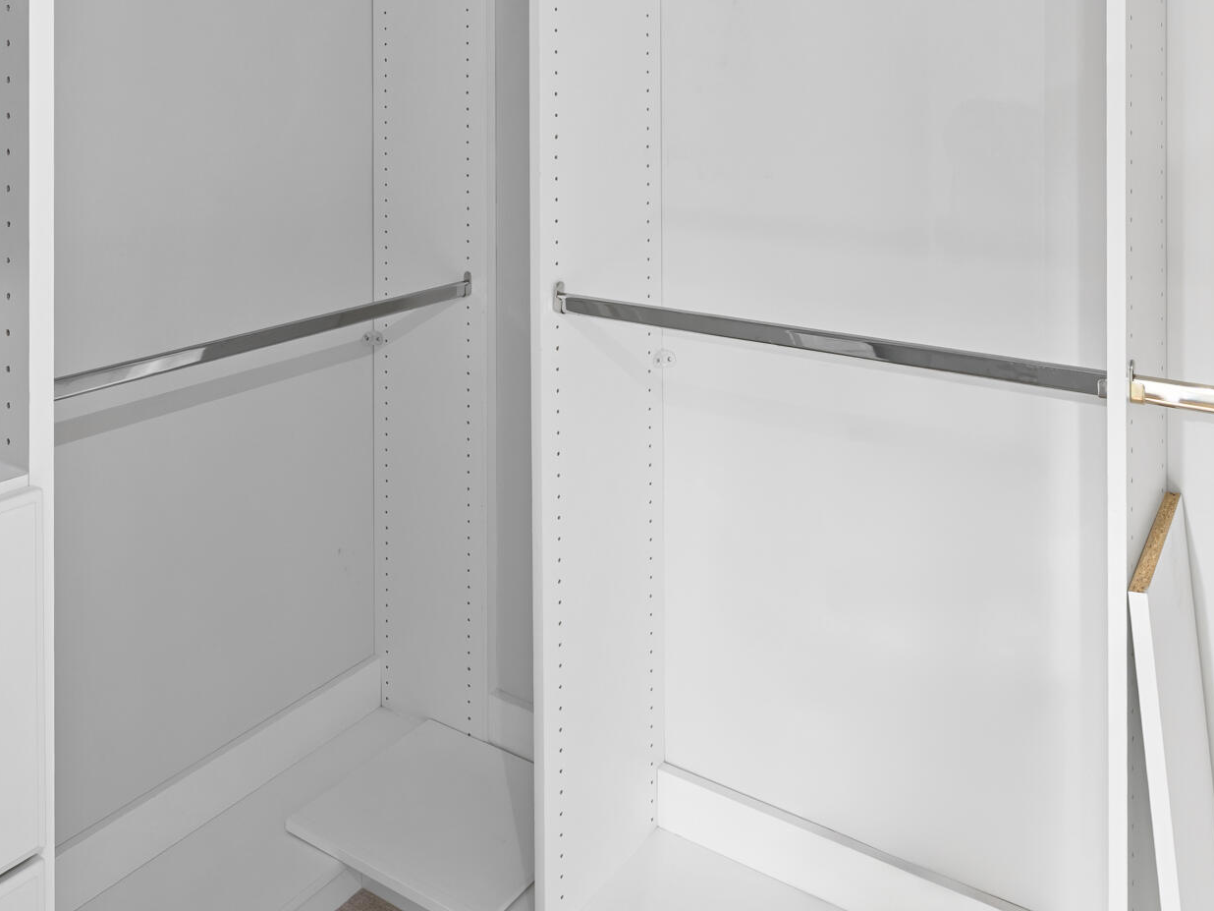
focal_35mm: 28
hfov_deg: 62.6
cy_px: 85
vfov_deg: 45.0
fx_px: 982
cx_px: 759
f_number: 9
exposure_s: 30
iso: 100
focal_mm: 12
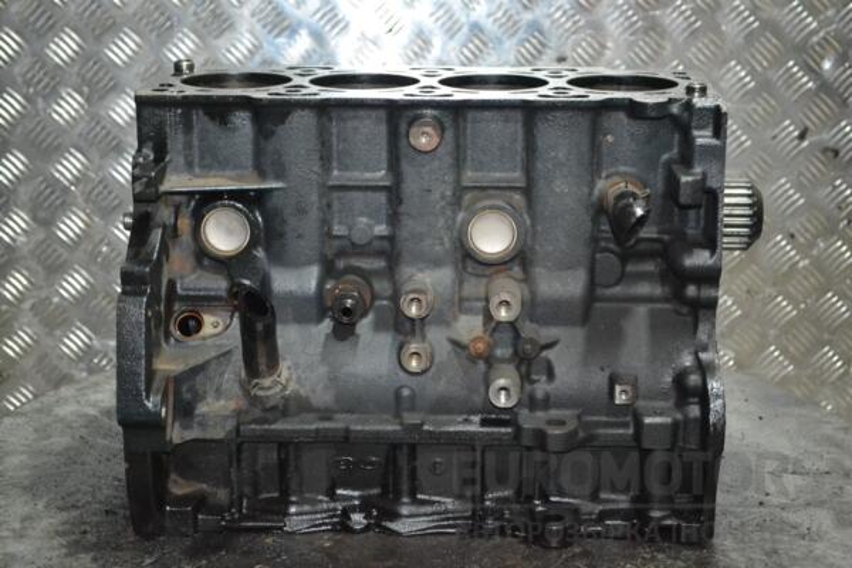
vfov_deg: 20.2
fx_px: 1597
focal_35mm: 68
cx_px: 426
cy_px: 284
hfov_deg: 29.9
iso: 3200
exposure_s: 1/60
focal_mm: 45
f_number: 5.3
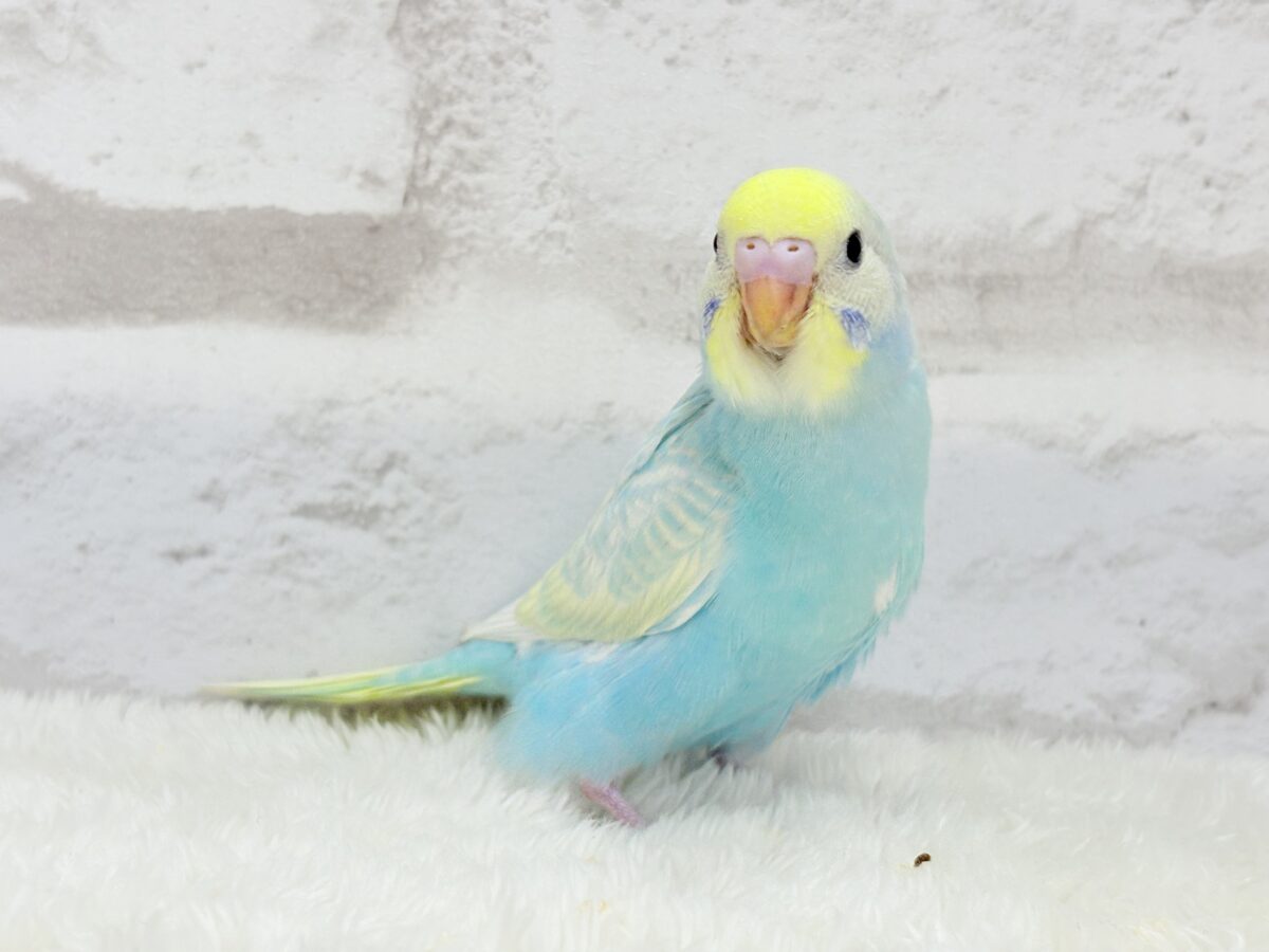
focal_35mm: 52
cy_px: 476
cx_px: 634
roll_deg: -2.1
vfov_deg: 28.0
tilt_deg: -6.5
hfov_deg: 36.8
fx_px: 1906
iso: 64
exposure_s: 1/100
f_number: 1.6
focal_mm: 5.96
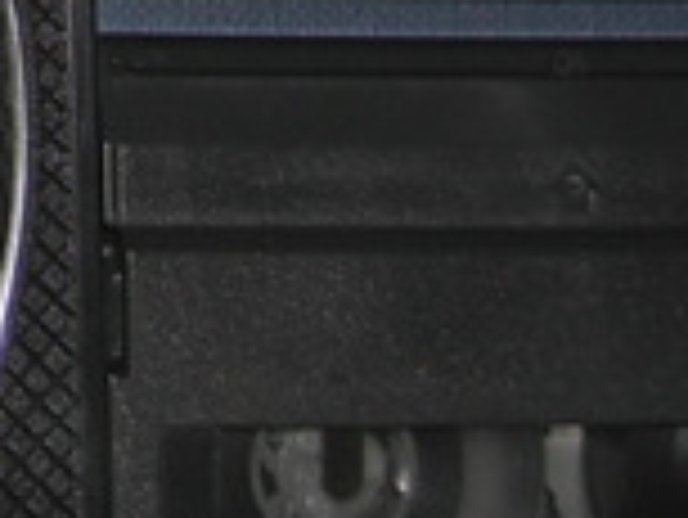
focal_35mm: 248
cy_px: -932
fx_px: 4933
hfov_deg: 7.2
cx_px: -1273
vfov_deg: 5.7
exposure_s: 1/60
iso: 80
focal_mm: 7.9
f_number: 2.8
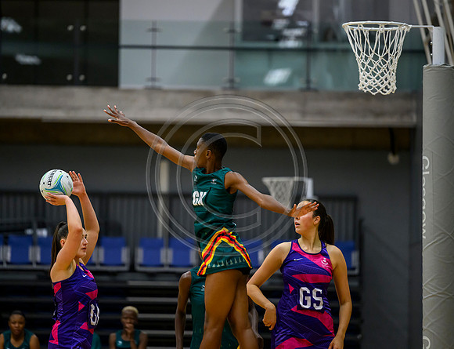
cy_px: 174
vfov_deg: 6.9
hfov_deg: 8.9
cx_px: 213
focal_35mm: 220
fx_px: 2904
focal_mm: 200
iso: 4000
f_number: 2.8
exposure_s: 1/1000
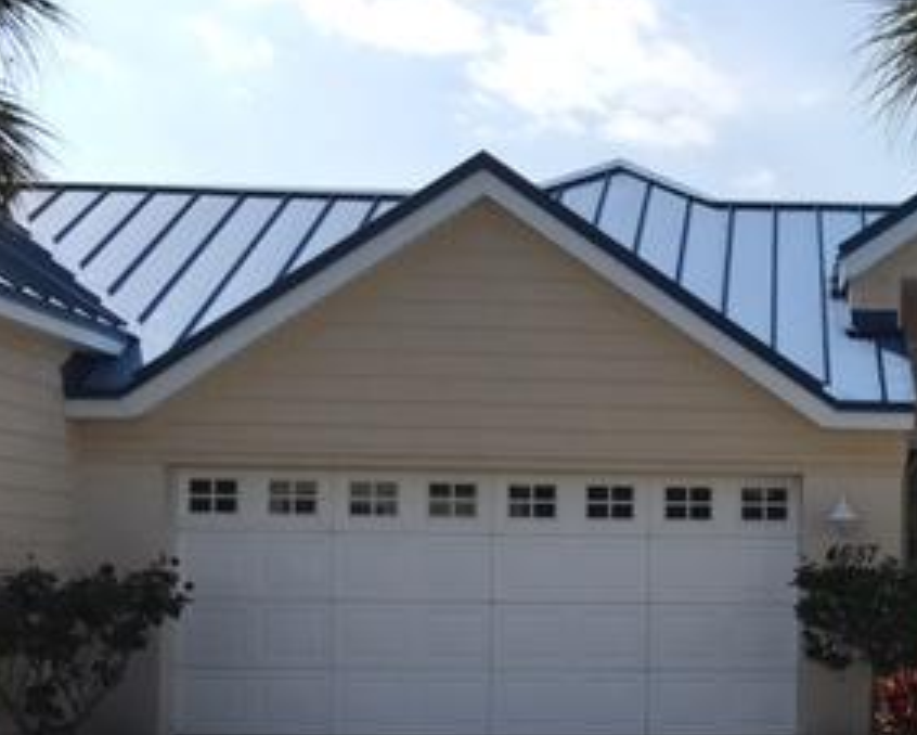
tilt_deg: +2.1
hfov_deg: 29.1
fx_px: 1684
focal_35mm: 62
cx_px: 845
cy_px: 608
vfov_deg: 24.2
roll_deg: -0.4
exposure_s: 1/3096
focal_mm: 3.99
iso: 20
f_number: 1.8
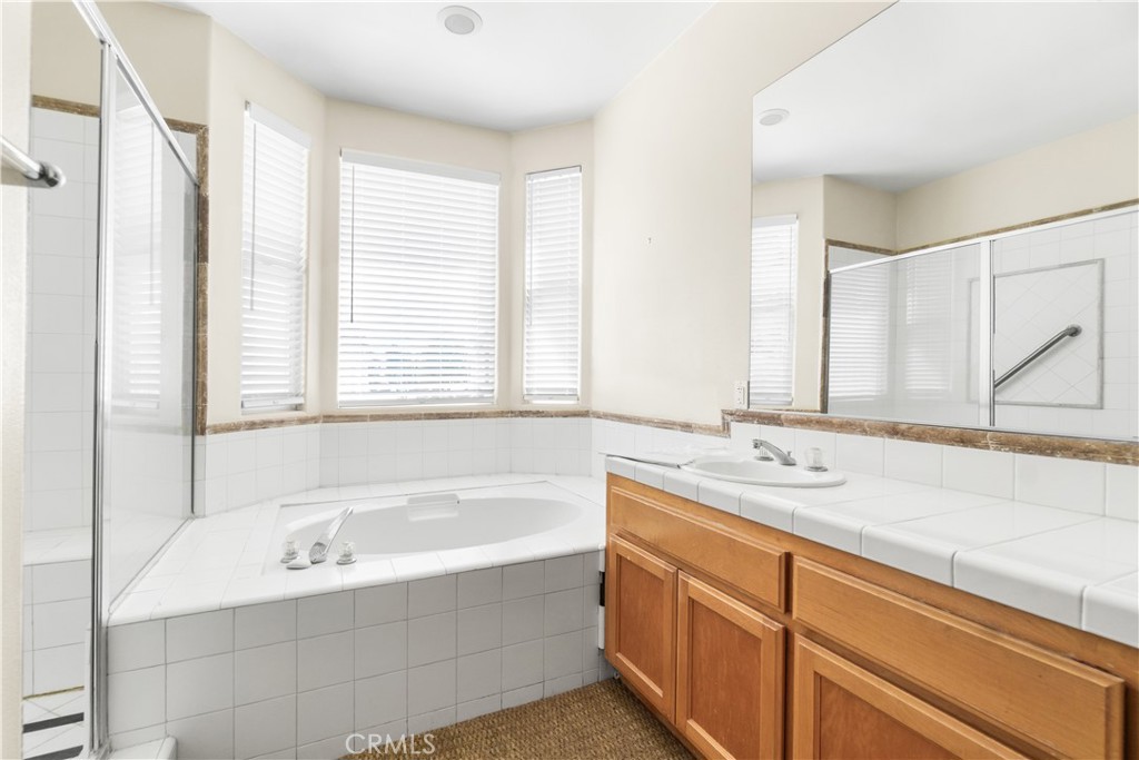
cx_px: 570
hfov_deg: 100.4
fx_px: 475
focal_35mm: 15
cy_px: 380
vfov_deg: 77.3
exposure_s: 1/100
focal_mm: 10
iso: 320
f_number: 7.1
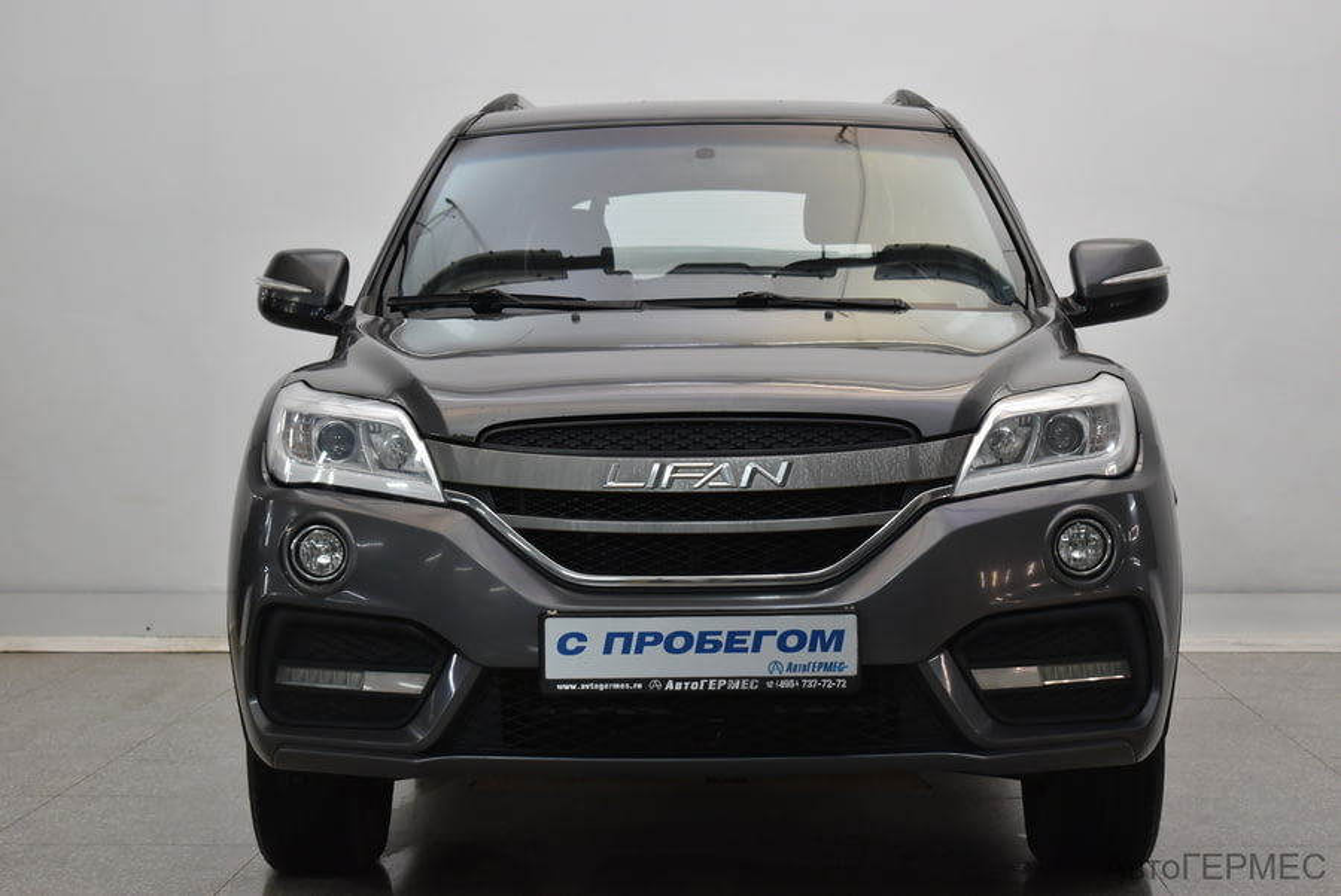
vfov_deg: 19.0
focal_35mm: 72
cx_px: 670
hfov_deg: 28.0
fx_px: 2685
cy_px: 448
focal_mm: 48
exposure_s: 1/80
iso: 1000
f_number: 5.3
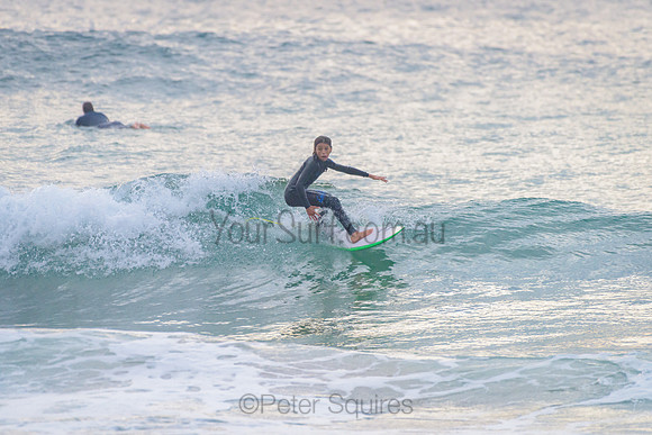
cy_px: 213
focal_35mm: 613
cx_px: 316
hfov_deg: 3.4
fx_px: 11107
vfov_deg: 2.2
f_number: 5.6
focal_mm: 500
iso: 560
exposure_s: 1/1250
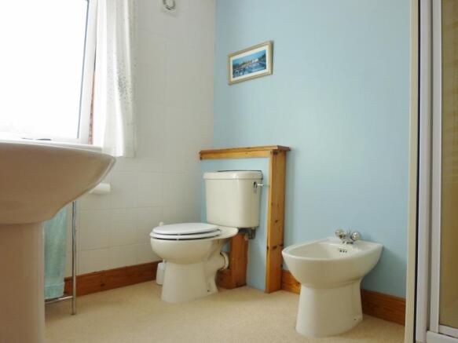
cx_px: 229
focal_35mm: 25
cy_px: 172
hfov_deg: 69.4
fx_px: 331
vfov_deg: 54.9
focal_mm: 4.5
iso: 80
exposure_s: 1/60
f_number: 3.3
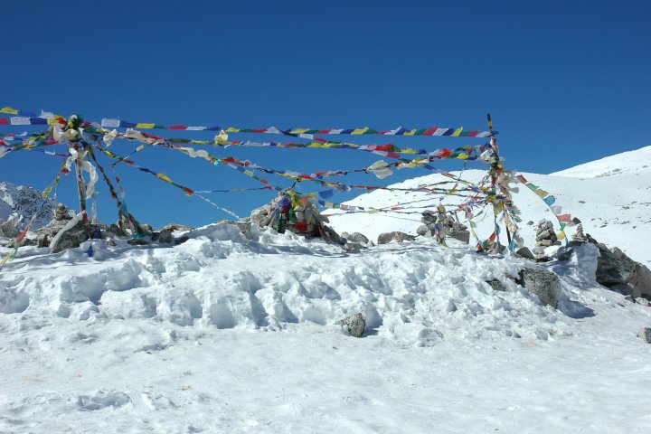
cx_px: 326
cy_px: 217
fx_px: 922
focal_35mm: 51
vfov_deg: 26.5
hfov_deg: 38.9
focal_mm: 34
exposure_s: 1/500
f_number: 11
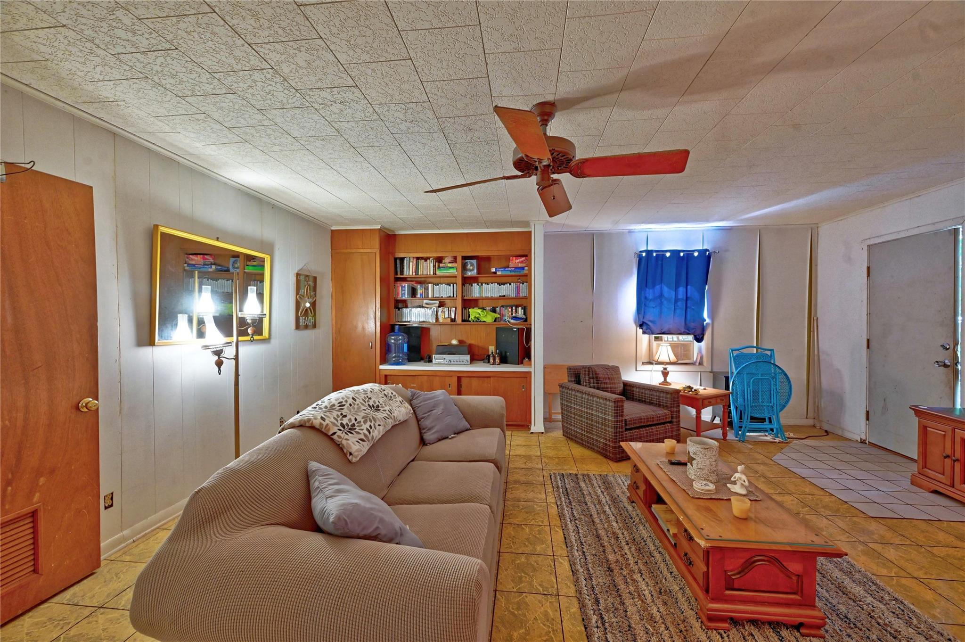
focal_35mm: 14
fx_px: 375
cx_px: 482
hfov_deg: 104.3
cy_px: 321
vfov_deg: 81.1
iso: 800
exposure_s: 1/3.33
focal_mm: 14
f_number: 8
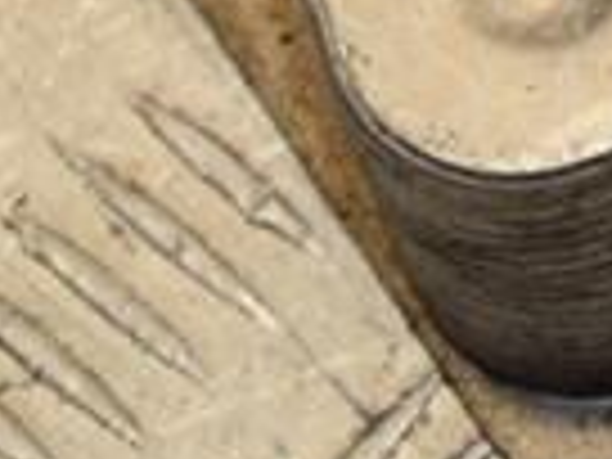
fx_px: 6541
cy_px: -382
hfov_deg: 5.3
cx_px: 904
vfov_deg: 4.0
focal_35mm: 370
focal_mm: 58
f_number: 9
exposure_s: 1/200
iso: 800
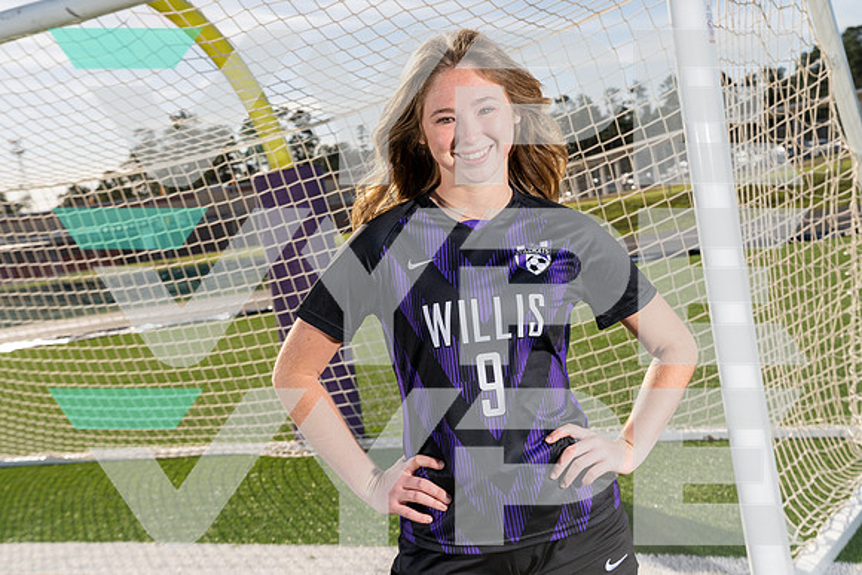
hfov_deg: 39.6
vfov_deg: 27.0
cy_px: 288
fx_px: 1197
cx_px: 431
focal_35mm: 50
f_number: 8
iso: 100
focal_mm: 50
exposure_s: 1/250
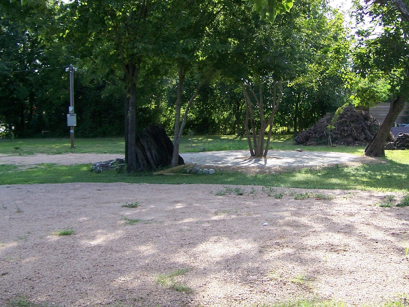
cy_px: 127
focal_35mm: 52
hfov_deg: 36.4
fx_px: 615
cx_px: 271
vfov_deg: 28.0
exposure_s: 1/320
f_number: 2.8
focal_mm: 6.3
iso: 80
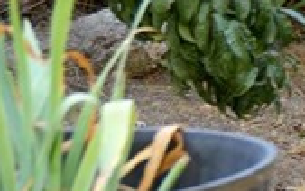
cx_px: 883
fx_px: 1697
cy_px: -8
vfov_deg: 6.4
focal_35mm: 204
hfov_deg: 8.7
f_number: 2.8
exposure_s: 1/60
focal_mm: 22
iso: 100
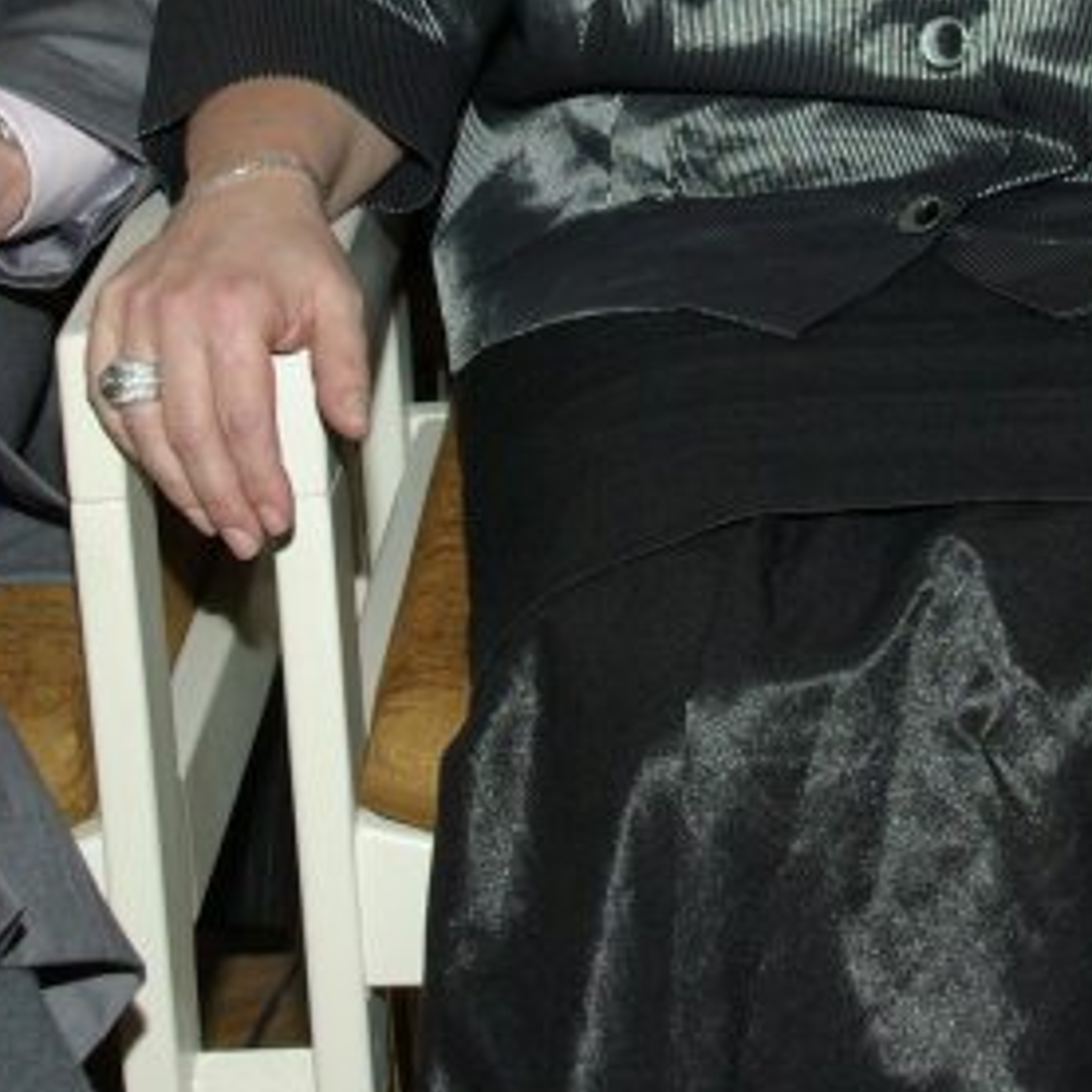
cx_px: 907
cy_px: -203
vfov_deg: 13.2
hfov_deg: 13.4
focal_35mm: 129
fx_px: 4604
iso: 400
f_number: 8
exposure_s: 1/45
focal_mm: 28
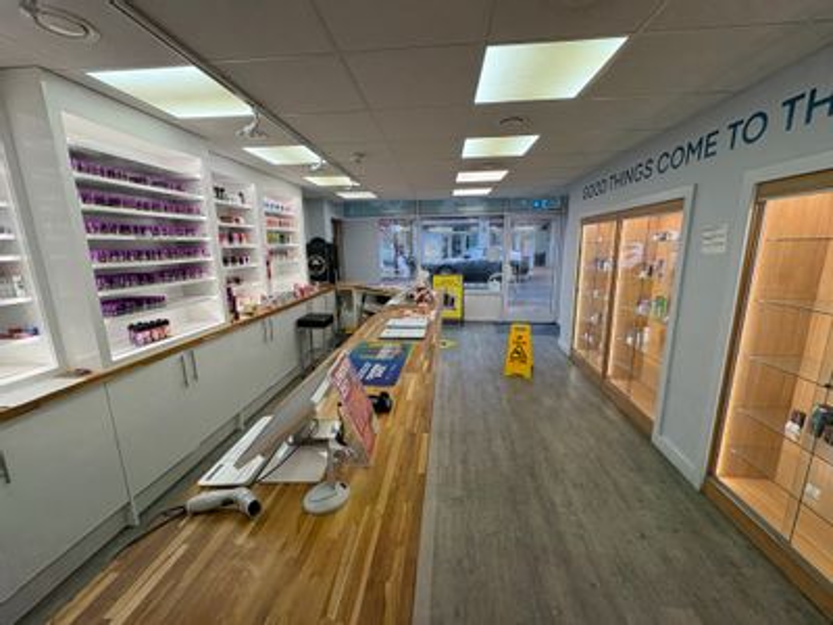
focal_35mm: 14
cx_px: 416
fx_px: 337
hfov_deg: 102.1
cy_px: 312
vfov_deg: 85.7
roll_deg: +1.6
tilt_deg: -11.2
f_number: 2.2
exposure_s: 1/113
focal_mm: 2.22
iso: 80
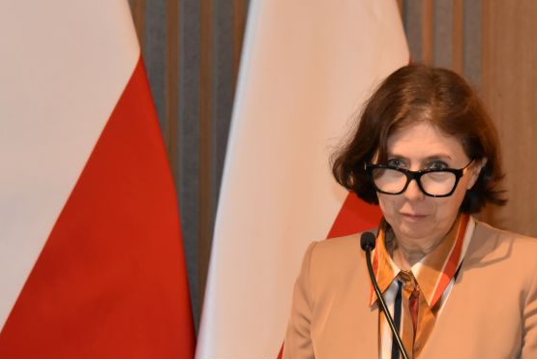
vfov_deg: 6.4
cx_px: 378
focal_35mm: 214
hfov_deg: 9.6
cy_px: 267
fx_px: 3195
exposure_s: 1/60
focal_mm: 116
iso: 3200
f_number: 5.6
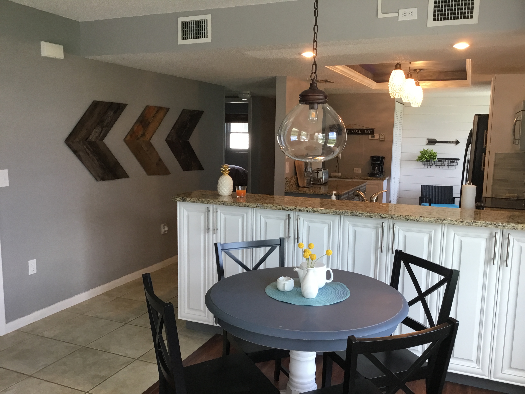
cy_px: 197
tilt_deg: -9.3
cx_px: 262
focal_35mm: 31
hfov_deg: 58.4
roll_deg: -1.1
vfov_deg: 45.4
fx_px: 470
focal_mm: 3.3
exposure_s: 1/30
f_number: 2.4
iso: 25
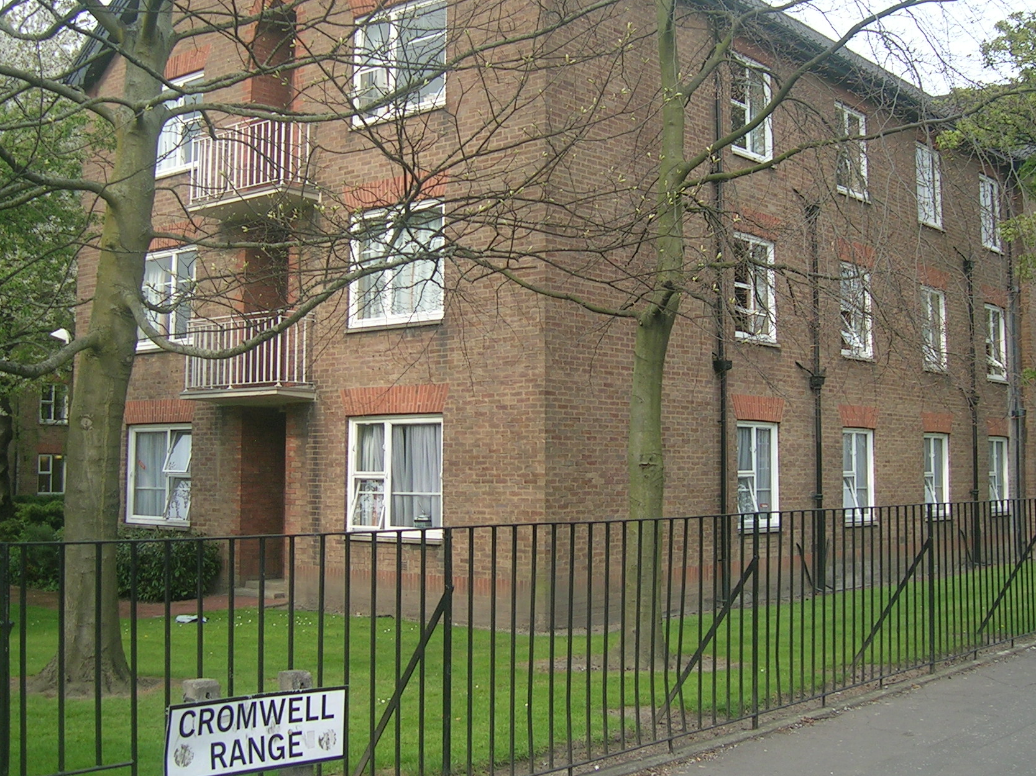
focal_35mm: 43
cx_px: 571
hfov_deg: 43.8
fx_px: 1287
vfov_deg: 33.6
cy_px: 344
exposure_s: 1/362
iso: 50
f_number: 2.8
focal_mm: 5.4
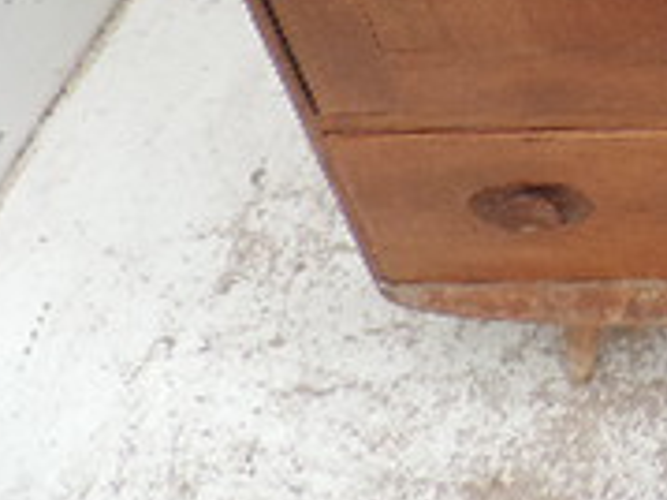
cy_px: -265
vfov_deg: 15.7
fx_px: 1656
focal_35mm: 86
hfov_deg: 18.7
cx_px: 1133
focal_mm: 4.3
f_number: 3
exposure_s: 1/30
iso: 280
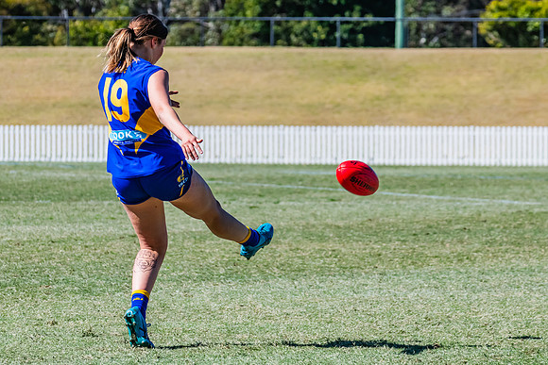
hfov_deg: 5.7
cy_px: 125
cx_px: 147
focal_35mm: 361
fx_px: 5492
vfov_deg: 3.8
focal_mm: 210
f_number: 10
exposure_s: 1/1600
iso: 800
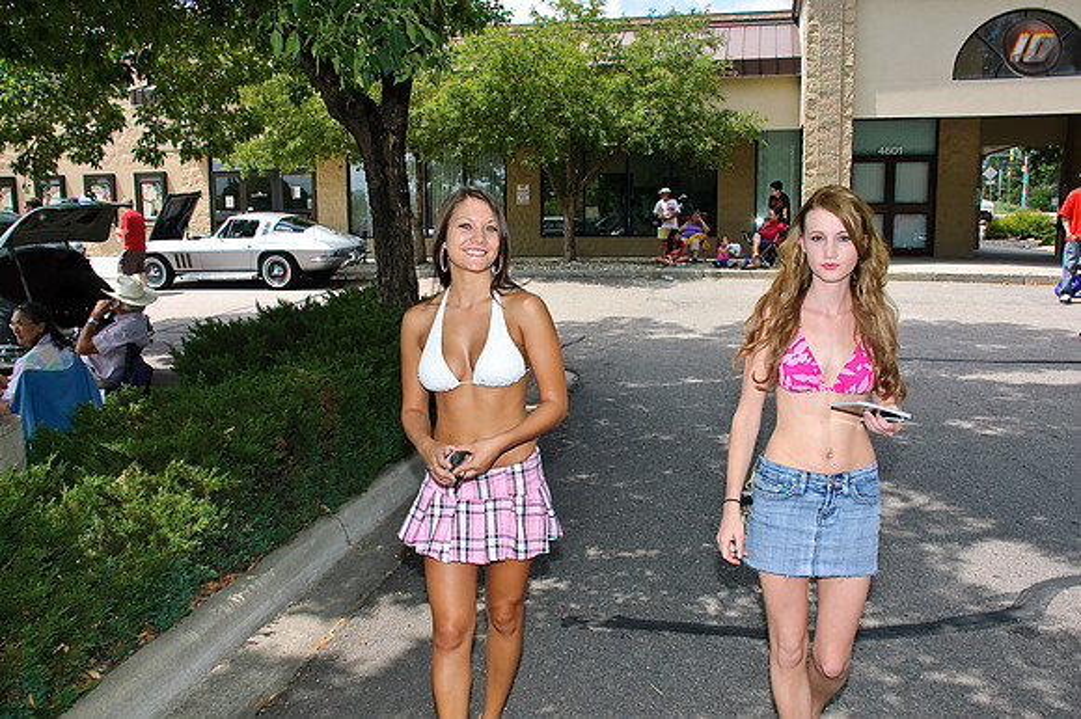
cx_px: 540
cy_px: 360
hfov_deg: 62.0
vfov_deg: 43.6
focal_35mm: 30
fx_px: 900
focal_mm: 20
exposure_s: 1/250
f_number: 8
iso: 200
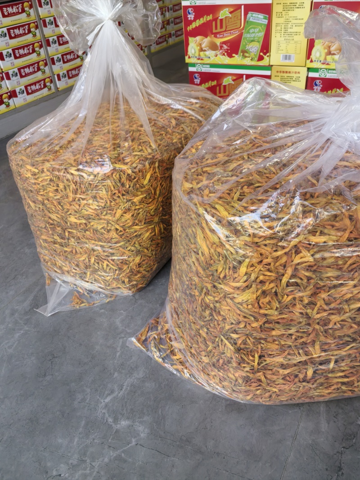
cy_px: 240
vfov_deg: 65.3
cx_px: 180
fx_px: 374
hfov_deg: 51.3
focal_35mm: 27
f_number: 2
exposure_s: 1/200
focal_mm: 5.72
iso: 125
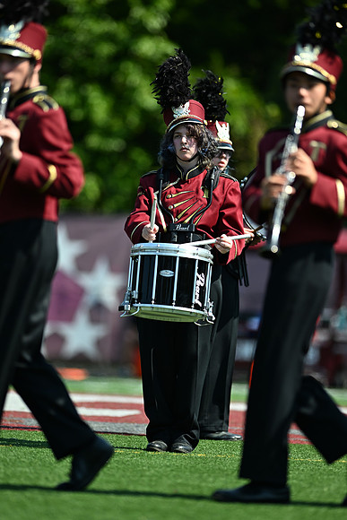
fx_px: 4335
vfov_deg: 6.9
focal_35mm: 300
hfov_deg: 4.6
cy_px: 260
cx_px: 174
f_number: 2.8
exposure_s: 1/2500
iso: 200
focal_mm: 300
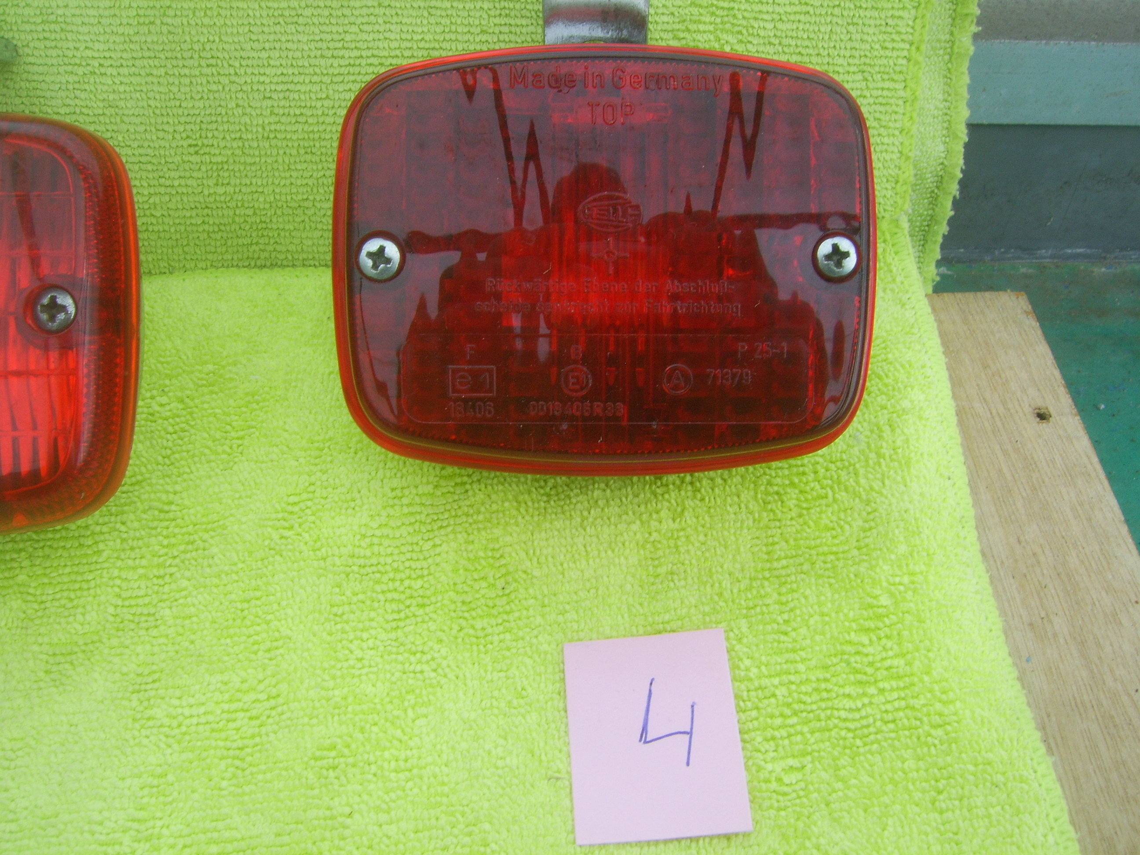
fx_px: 1251
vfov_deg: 37.7
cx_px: 570
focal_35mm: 38
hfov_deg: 49.0
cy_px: 428
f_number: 6.4
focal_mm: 7.8
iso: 50
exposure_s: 1/80
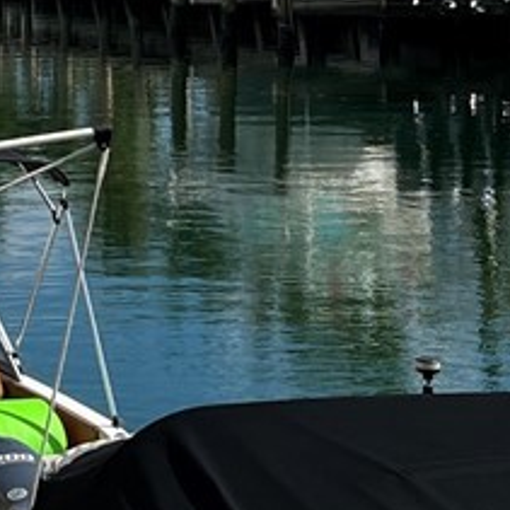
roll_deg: -0.5
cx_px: -106
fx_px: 2900
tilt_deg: -0.1
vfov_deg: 9.8
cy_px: -174
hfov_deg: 9.9
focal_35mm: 174
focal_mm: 5.7
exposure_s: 1/6211
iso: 50
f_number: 1.5
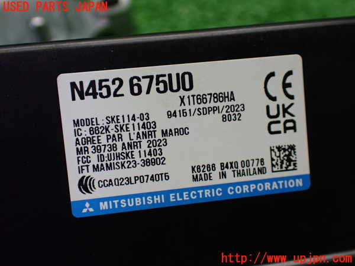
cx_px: 178
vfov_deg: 35.1
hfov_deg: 45.8
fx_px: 420
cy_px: 133
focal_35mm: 41
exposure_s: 1/160
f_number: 2.8
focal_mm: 7.31
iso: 500
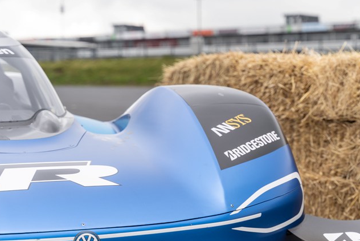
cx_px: 238
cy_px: 146
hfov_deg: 19.9
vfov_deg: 13.4
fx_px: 1020
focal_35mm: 102
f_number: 3.5
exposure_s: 1/320
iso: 100
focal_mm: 63
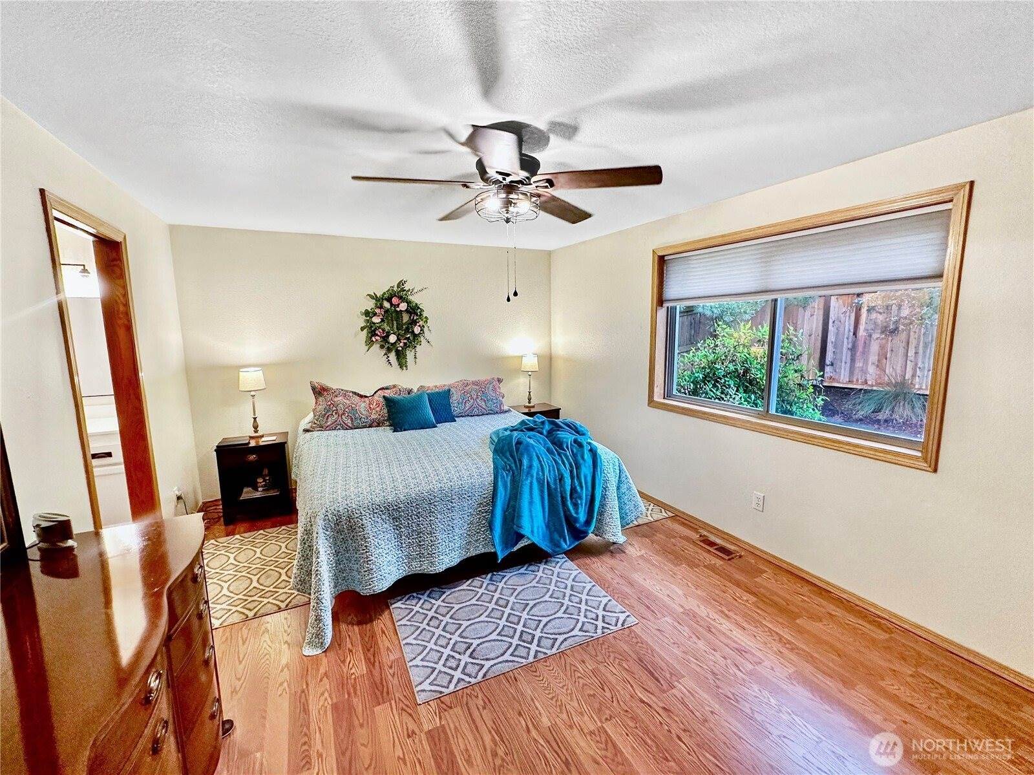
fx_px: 418
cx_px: 517
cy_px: 388
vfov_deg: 85.6
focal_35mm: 14
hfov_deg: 102.1
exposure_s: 1/60
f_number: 2.2
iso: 200
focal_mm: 2.22
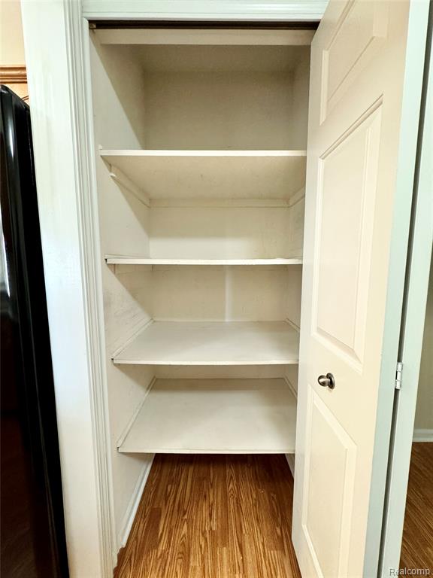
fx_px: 233
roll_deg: +0.2
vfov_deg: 102.1
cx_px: 216
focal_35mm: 14
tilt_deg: -6.4
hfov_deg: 85.7
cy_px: 289
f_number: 2.2
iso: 800
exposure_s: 1/60
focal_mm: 2.22
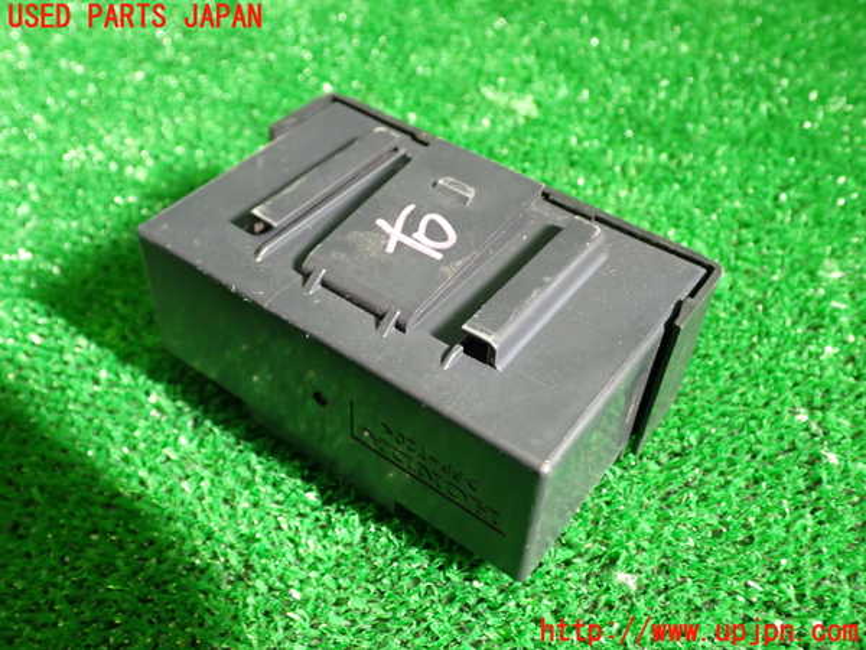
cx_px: 433
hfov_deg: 51.4
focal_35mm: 36
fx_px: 901
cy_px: 325
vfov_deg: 39.7
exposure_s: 1/40
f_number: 2.5
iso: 640
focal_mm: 6.37
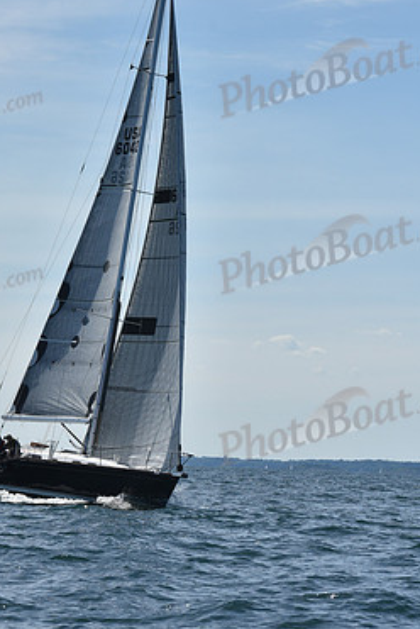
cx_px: 131
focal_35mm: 175
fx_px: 3057
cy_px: 186
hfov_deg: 7.9
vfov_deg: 11.7
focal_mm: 112
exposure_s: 1/1600
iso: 250
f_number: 9
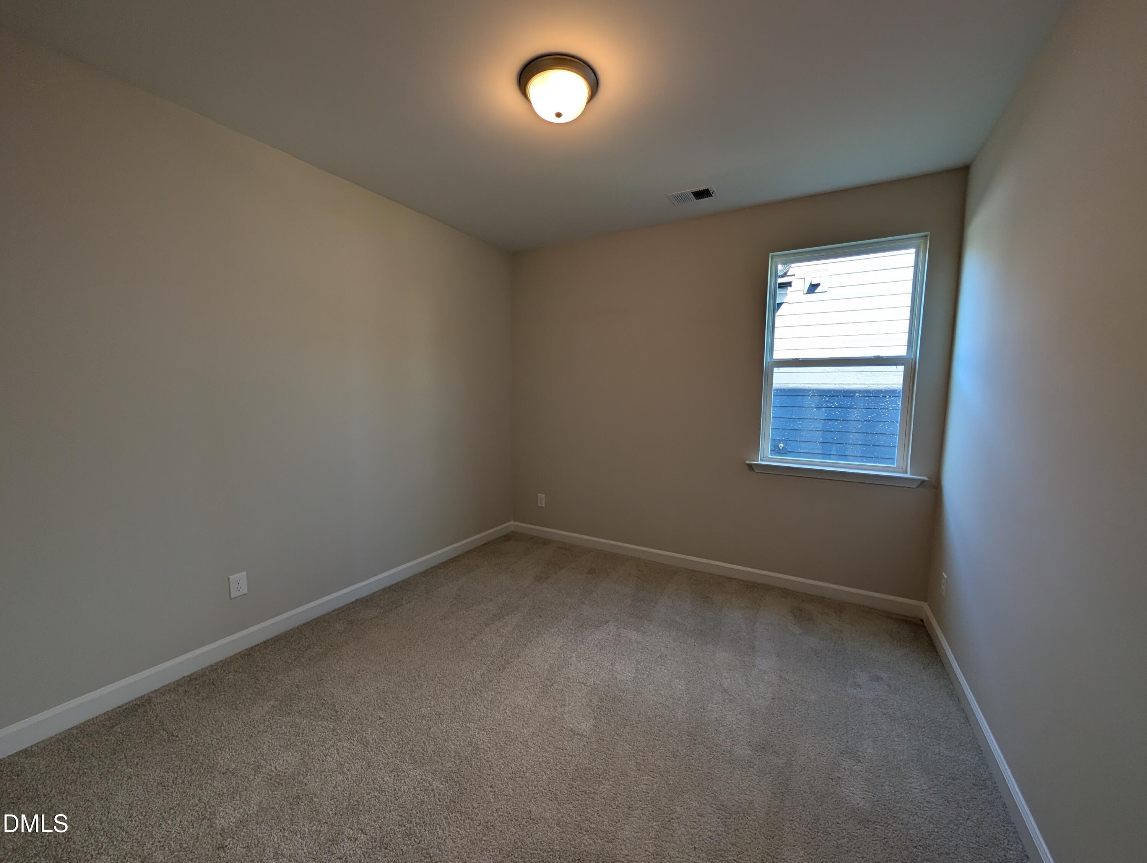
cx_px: 574
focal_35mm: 12
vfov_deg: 94.6
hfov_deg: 110.5
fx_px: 398
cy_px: 432
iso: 74
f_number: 1.7
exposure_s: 1/120
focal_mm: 2.02
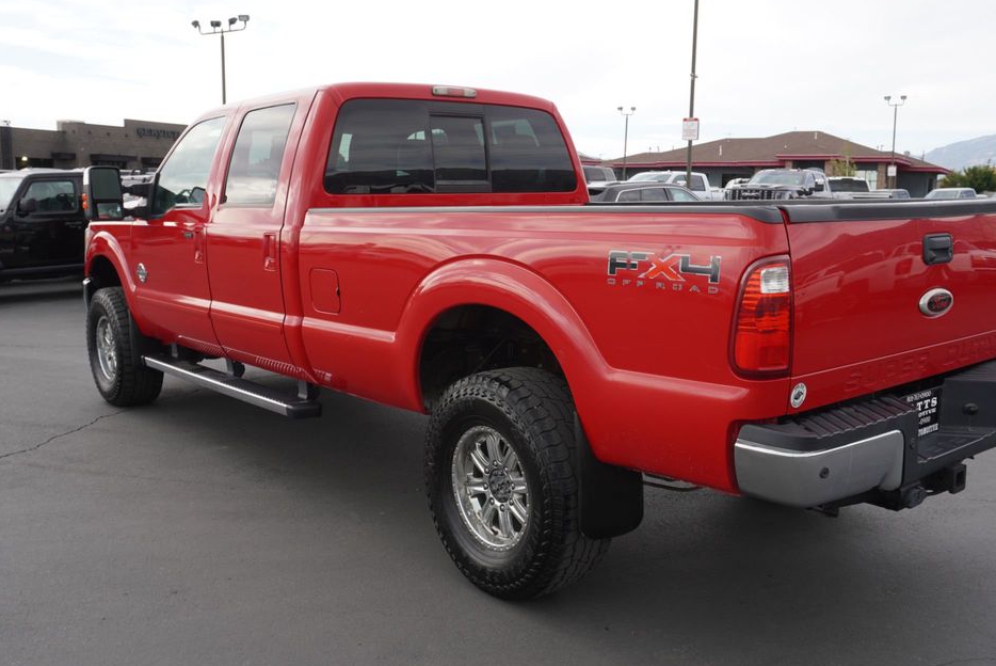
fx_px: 956
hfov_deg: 54.9
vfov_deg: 38.3
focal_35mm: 35
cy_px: 353
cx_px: 544
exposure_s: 1/100
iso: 100
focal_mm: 21
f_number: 7.1
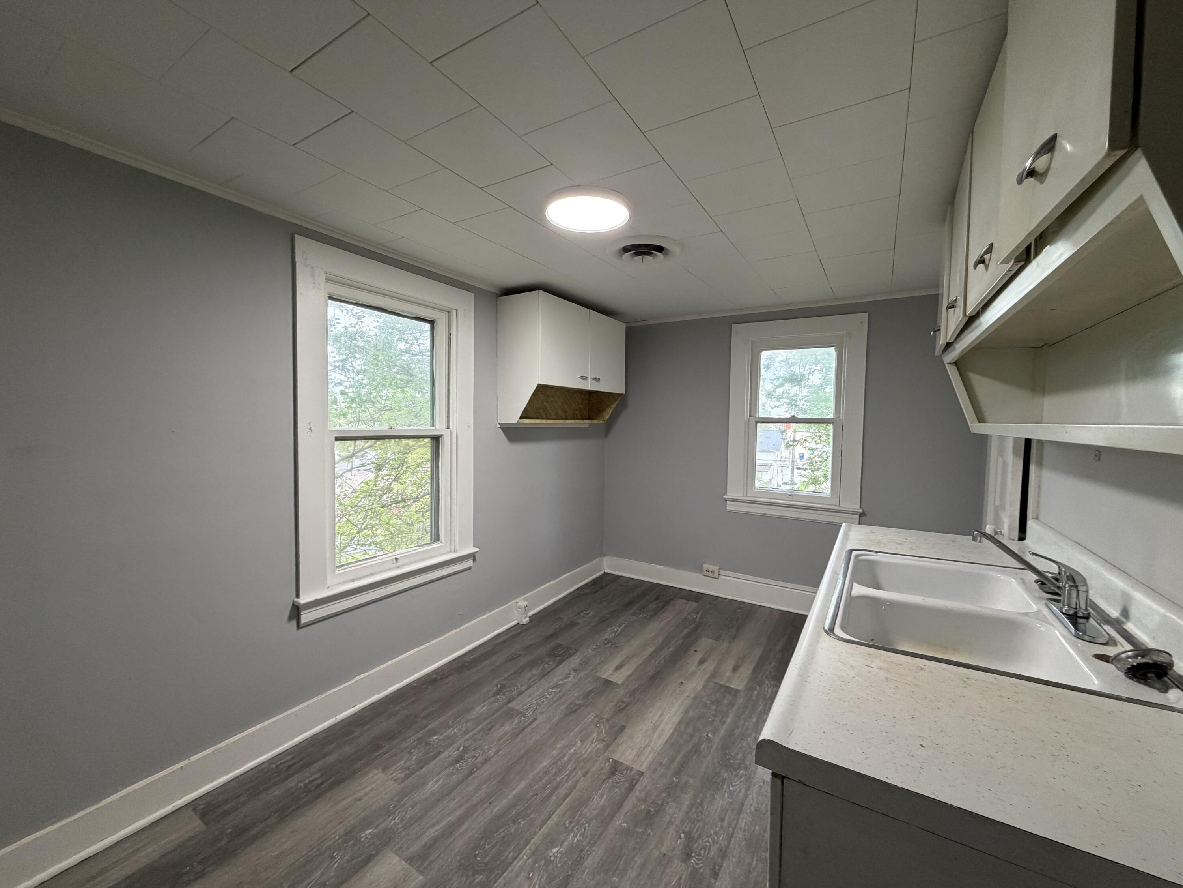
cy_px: 444
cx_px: 592
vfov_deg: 85.7
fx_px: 478
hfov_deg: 102.1
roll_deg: +0.0
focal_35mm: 14
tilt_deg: -3.0
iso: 200
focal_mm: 2.22
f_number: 2.2
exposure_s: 1/60
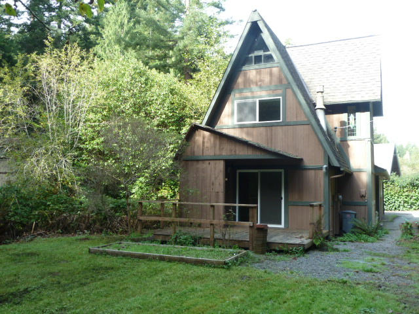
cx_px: 210
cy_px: 157
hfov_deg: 56.8
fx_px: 387
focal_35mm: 32
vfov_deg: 44.2
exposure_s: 1/60
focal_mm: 5.3
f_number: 3.5
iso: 80
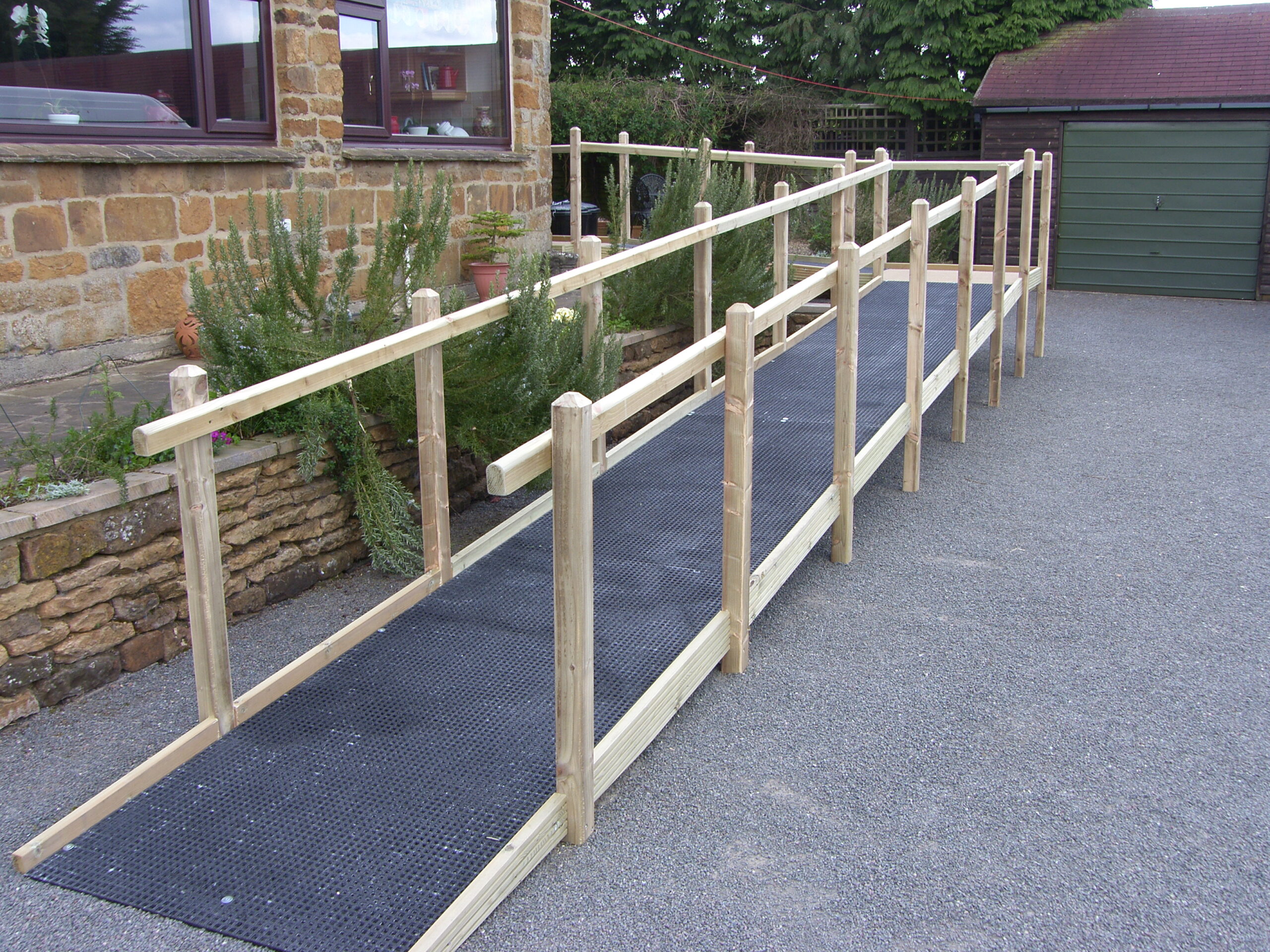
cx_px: 635
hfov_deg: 52.6
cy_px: 476
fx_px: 1284
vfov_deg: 40.7
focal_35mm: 35
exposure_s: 1/100
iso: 50
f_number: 4.6
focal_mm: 9
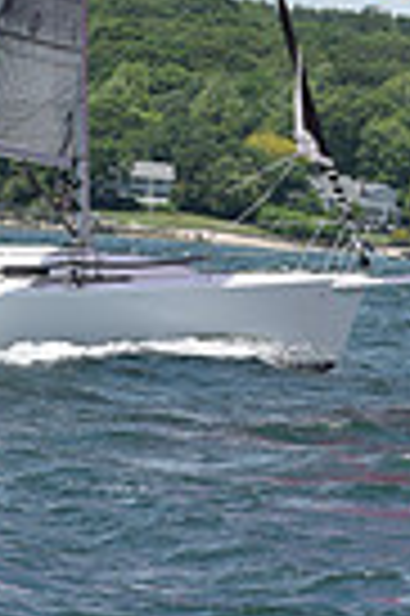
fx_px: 6662
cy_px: -450
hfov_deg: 3.5
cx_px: 191
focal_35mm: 389
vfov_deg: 5.2
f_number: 7.1
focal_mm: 92
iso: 250
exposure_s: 1/1250
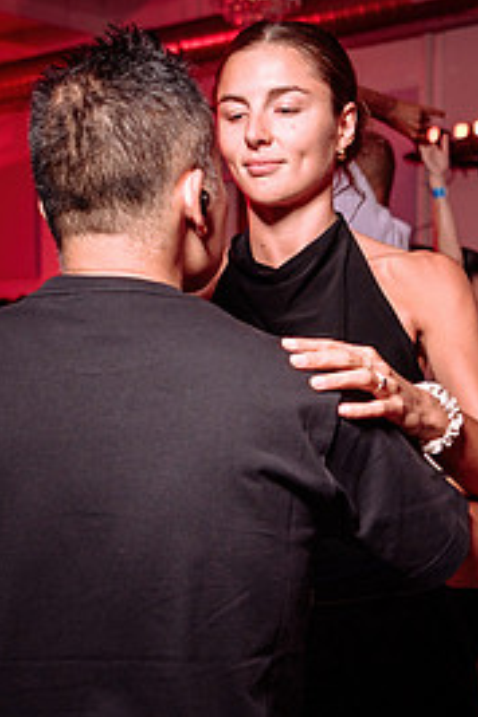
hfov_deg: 20.3
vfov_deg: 30.0
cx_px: 277
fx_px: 1334
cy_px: 423
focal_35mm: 67
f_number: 2.8
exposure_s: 1/80
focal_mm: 27
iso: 800
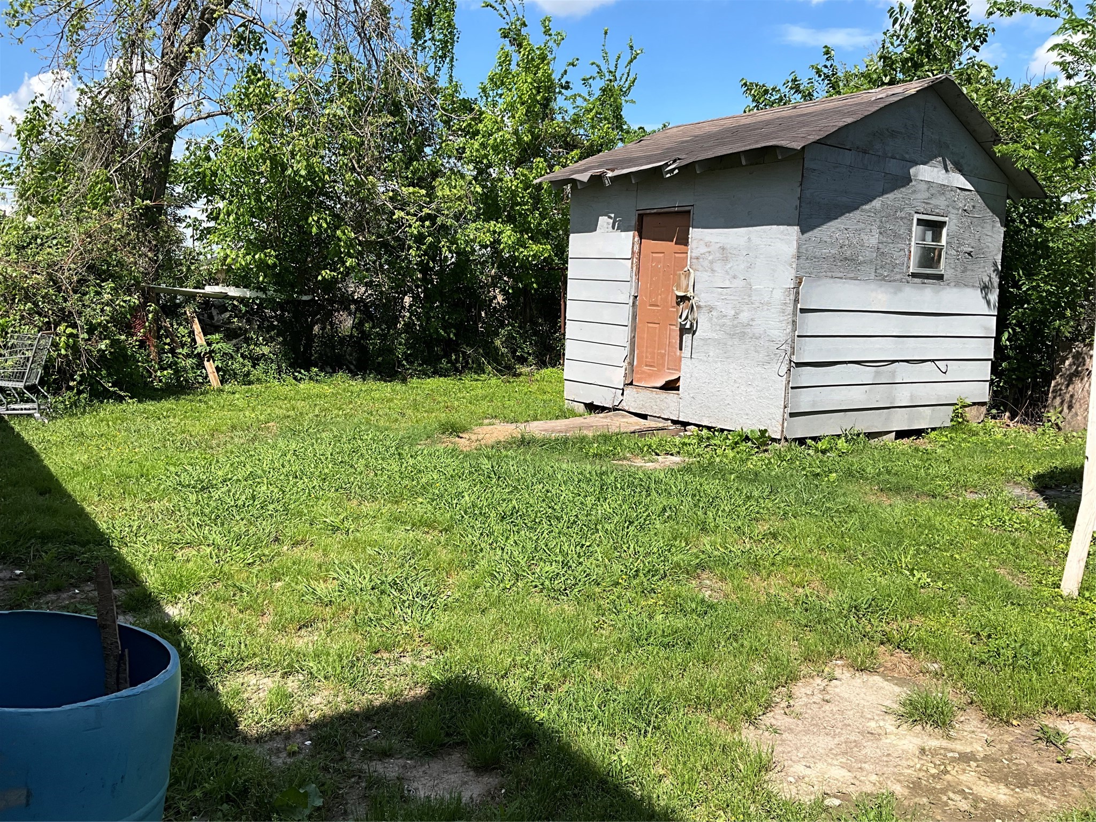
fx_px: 918
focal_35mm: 29
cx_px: 548
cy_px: 411
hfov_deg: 61.7
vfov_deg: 48.2
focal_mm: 3
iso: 25
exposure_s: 1/1451
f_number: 1.8
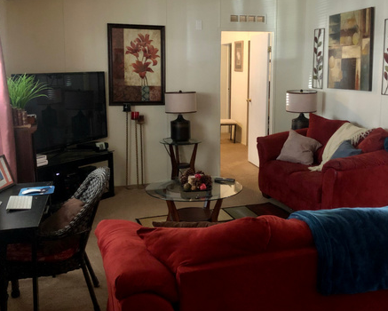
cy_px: 124
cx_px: 223
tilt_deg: -6.9
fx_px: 460
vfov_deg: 37.2
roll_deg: -0.4
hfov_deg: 45.6
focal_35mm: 40
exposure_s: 1/5
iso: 100
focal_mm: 4
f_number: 1.8
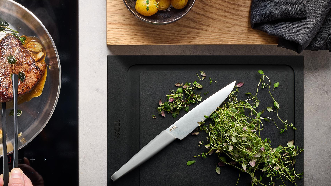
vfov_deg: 14.6
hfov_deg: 25.3
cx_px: 86
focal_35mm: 83
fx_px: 729
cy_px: 70
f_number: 16
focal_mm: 50
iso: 100
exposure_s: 1/250
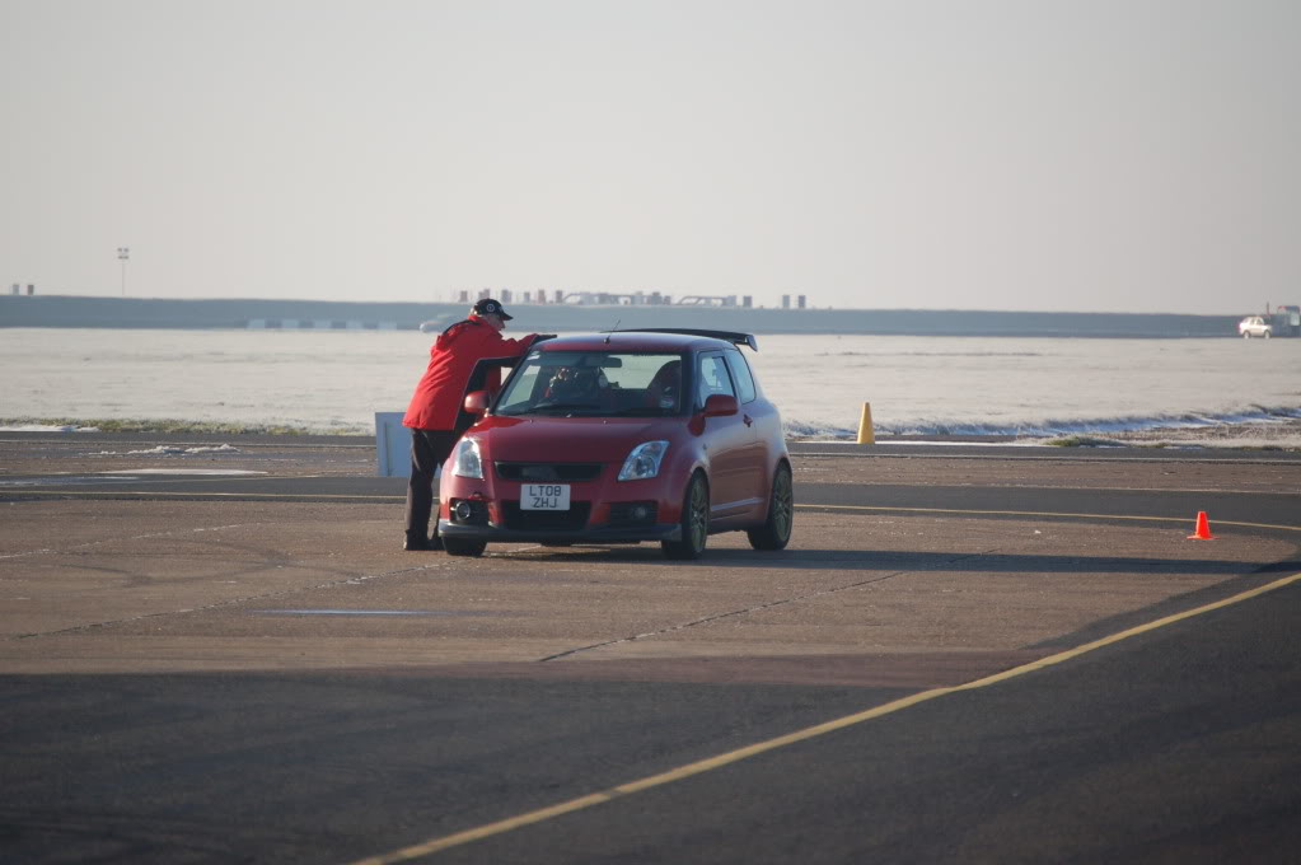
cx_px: 650
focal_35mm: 300
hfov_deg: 6.9
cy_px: 432
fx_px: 10831
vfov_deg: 4.6
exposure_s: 1/1250
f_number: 5.6
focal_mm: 200
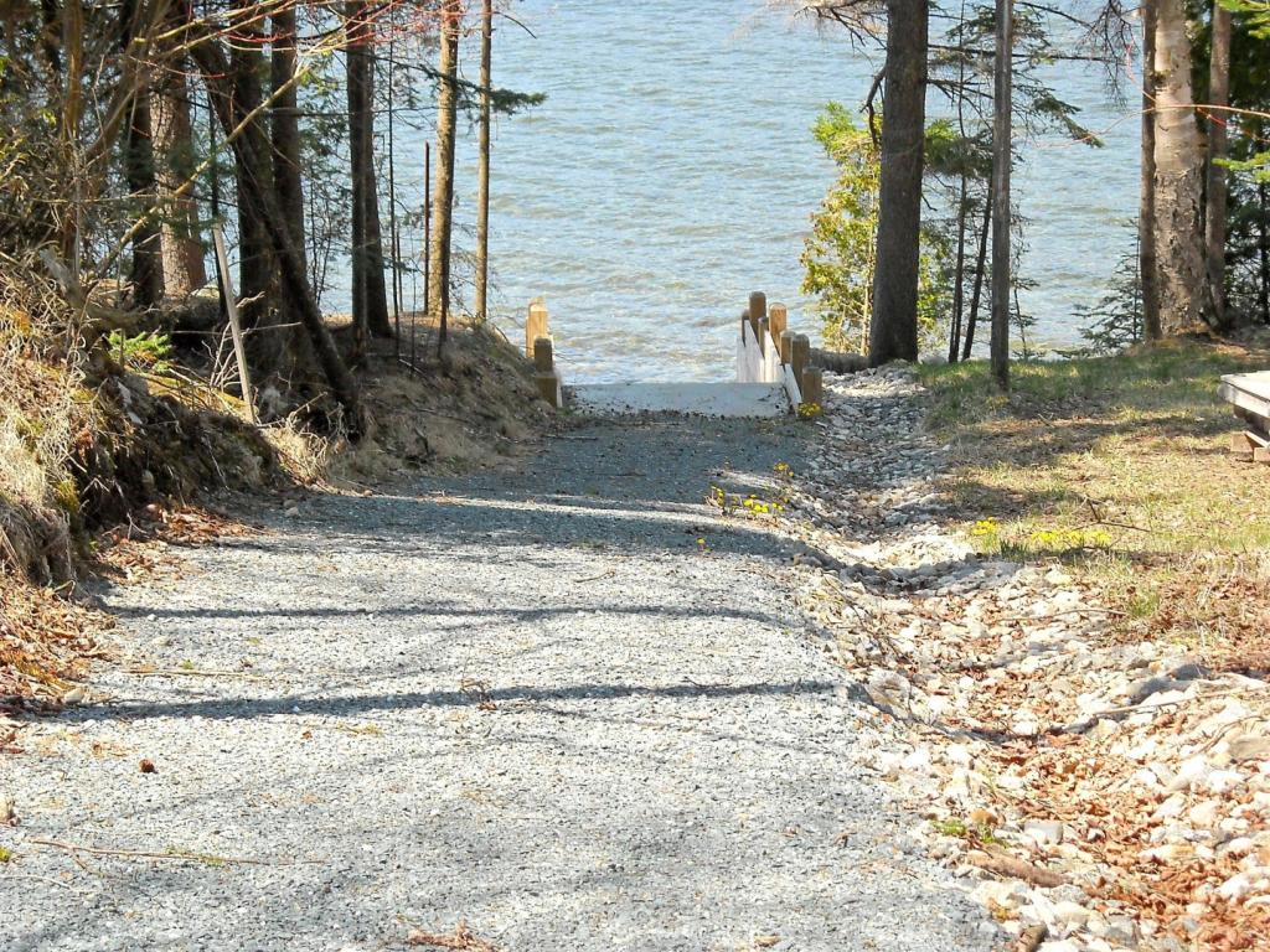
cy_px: 476
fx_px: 3852
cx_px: 635
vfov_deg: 14.1
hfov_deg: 18.7
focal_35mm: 105
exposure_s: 1/250
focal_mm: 17.1
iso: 95
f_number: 4.7
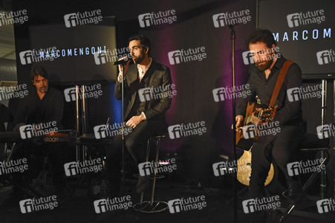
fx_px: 377
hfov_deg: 48.0
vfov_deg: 33.0
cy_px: 112
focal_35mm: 40
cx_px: 168
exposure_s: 1/80
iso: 1600
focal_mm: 27
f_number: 4.5
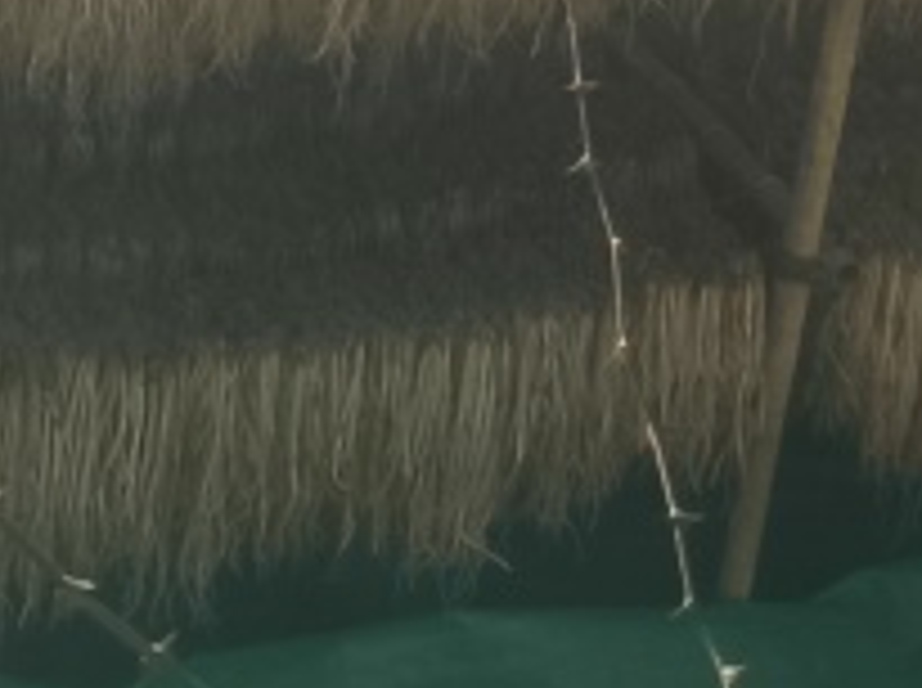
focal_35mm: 133
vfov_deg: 10.3
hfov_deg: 14.8
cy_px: -643
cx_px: 279
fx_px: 3536
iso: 100
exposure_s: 1/254
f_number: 1.9
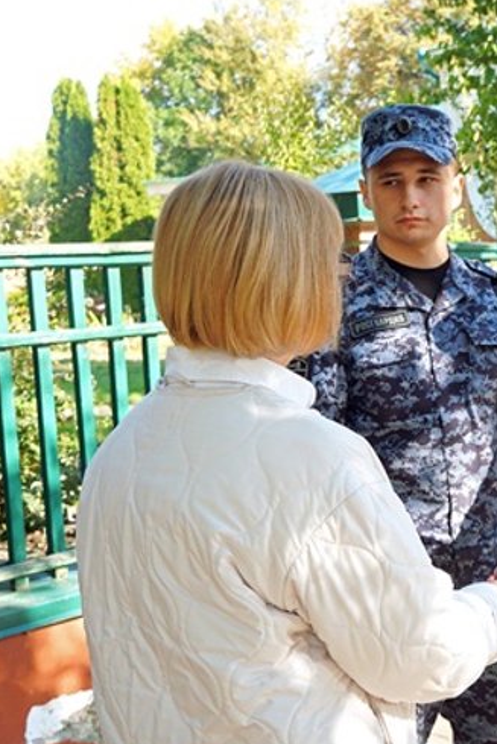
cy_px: 375
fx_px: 1092
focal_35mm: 53
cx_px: 517
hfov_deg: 24.3
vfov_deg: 37.7
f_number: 4
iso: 125
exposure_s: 1/160
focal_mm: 23
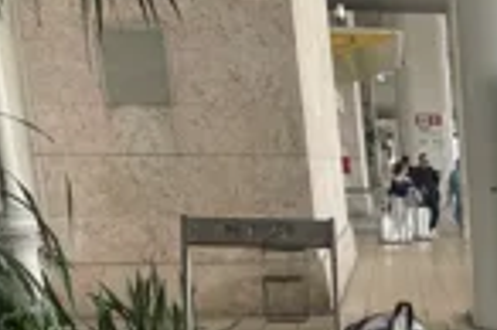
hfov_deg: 20.0
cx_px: 732
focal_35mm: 89
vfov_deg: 13.9
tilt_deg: -17.9
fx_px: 1227
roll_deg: -1.1
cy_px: 565
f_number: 1.6
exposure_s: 1/237
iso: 32
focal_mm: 4.2
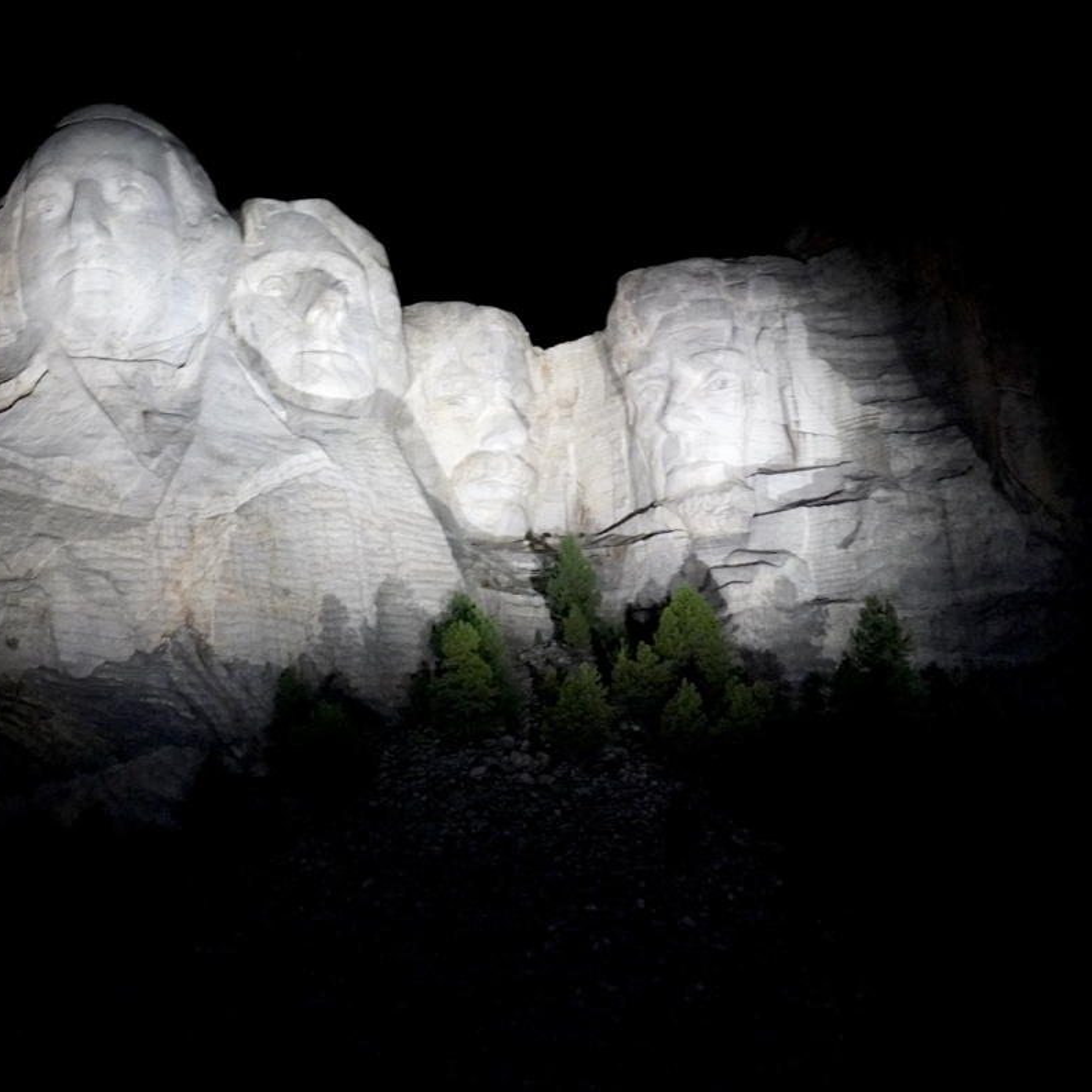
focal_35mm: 135
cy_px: 545
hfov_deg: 12.9
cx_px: 325
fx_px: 4818
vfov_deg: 12.9
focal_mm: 70
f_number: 9
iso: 6400
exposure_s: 1/10
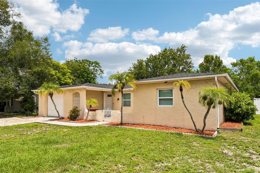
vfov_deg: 55.1
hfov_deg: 76.1
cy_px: 86
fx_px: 166
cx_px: 130
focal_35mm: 23
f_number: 8
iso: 400
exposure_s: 1/2000
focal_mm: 23
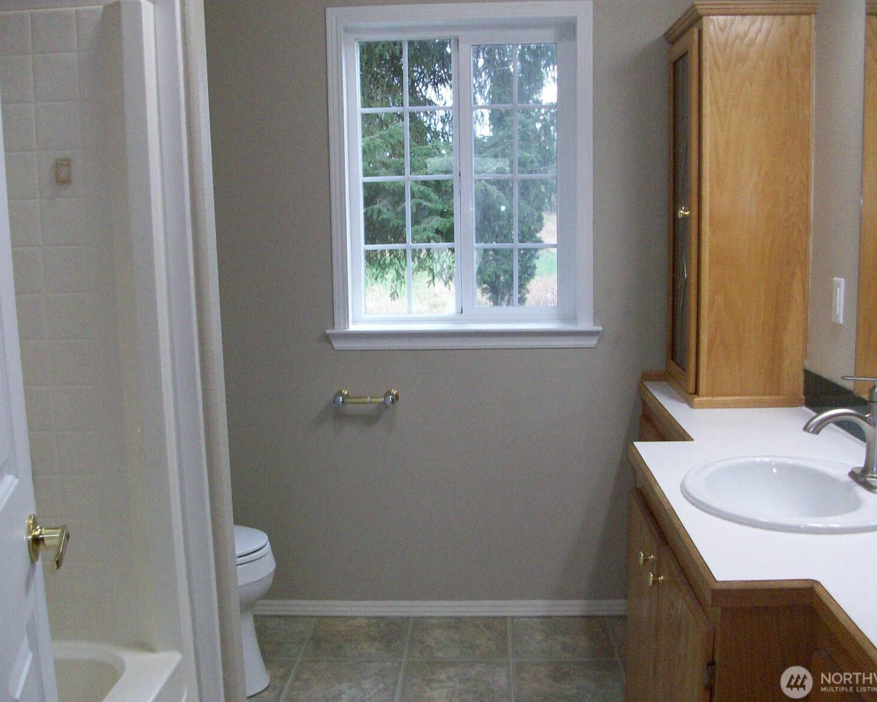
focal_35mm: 36
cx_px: 459
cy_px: 349
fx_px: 934
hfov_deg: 50.3
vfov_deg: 41.2
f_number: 2.8
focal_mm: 5.7
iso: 160
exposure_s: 1/60
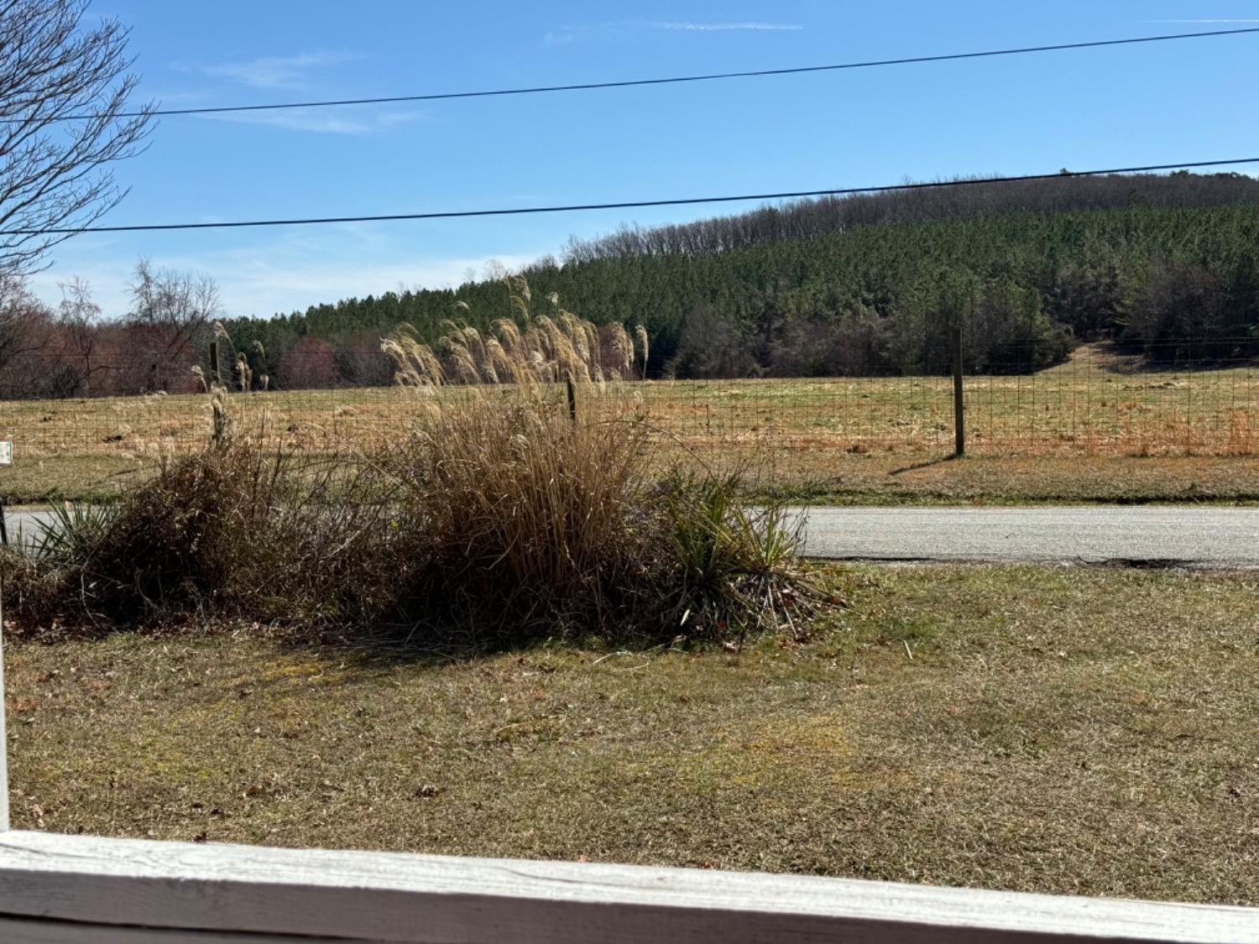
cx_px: 630
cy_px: 472
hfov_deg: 39.7
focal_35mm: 48
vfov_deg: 30.3
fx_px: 1746
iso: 64
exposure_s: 1/4608
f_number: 1.78
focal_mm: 6.86
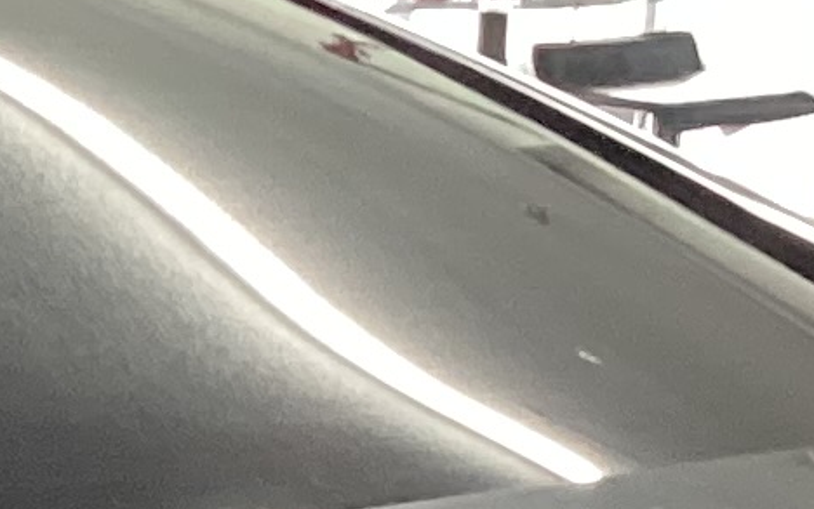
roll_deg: +0.7
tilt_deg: -20.7
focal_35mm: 229
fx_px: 5083
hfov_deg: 8.8
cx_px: -645
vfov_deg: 5.5
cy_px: 1357
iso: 250
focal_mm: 3.3
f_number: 2.4
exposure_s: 1/40
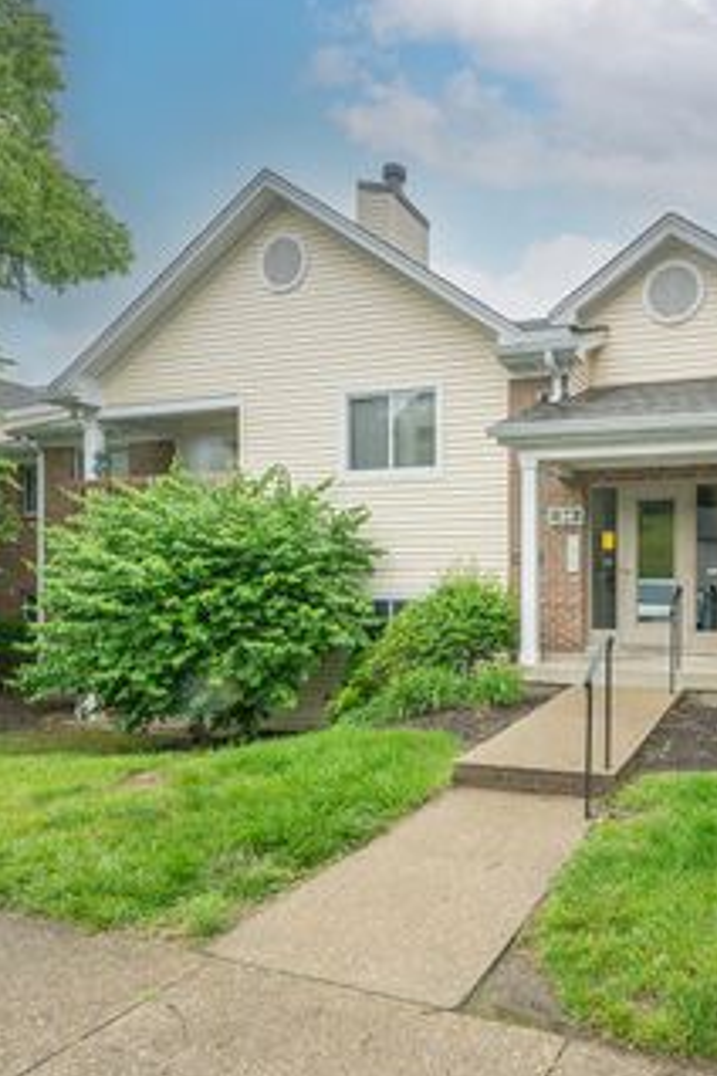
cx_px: 676
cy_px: 535
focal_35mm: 22
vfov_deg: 78.6
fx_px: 657
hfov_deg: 49.4
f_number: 13
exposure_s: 1/800
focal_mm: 14
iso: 3200
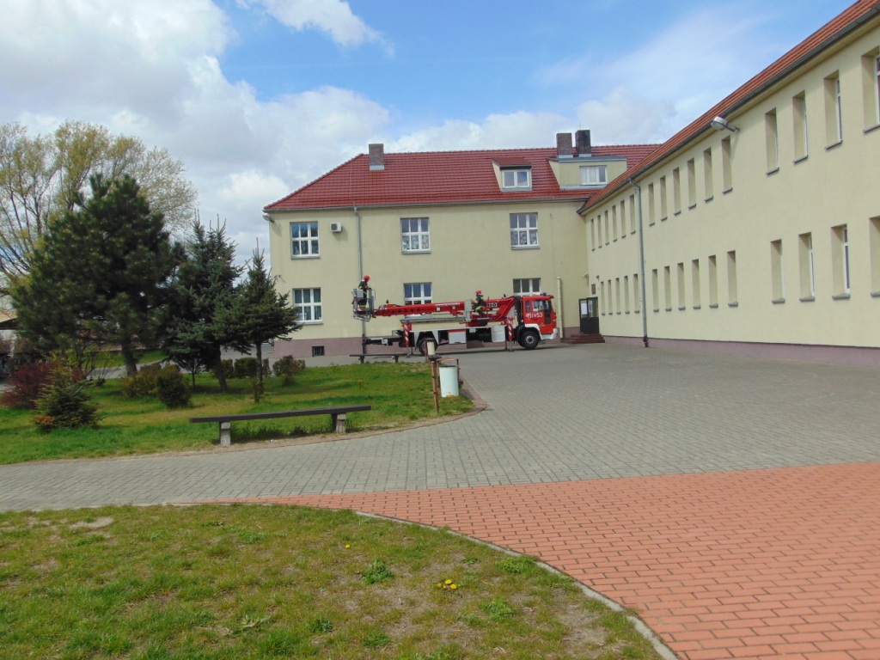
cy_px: 330
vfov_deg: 46.8
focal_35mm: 30
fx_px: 763
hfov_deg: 60.0
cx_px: 440
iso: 80
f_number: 8
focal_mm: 5.4
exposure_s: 1/200
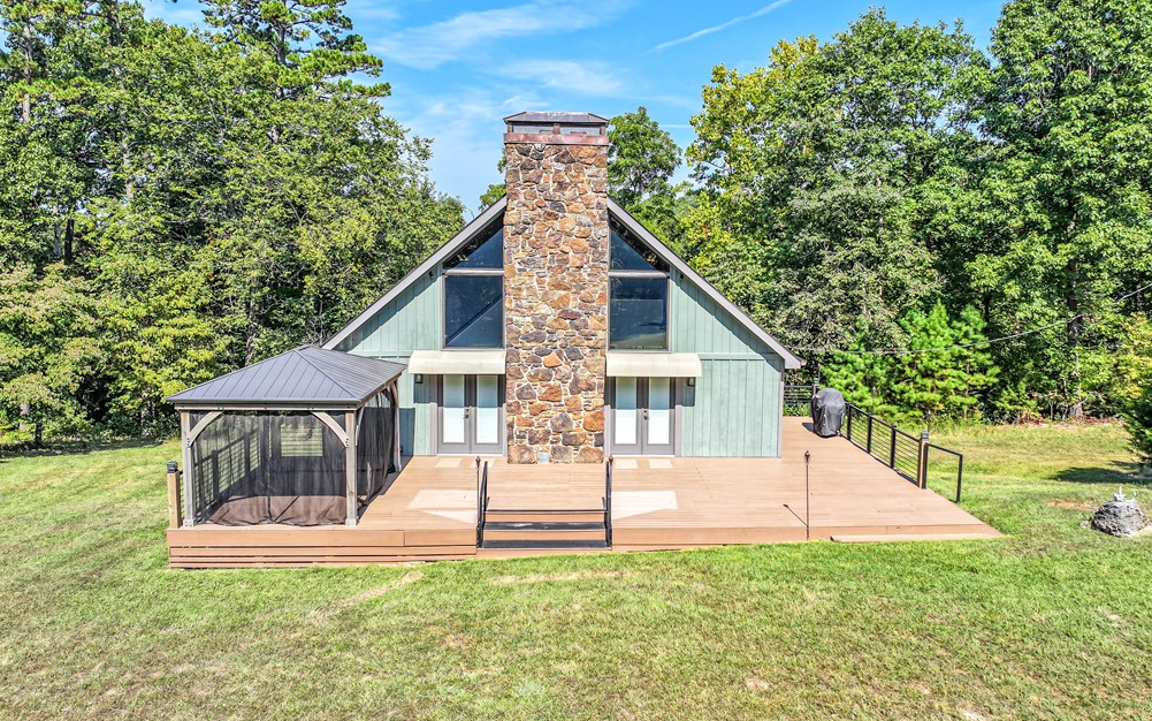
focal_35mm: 26
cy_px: 330
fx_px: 816
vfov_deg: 47.6
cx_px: 586
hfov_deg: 70.4
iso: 100
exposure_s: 1/1250
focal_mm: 12.29
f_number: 2.8
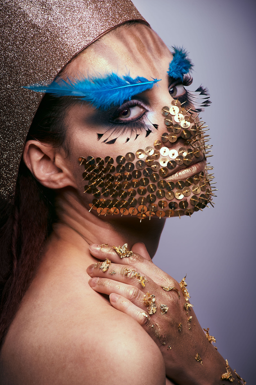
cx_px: 128
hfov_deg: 7.4
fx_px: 1984
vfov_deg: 11.1
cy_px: 193
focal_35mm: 186
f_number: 13
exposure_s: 1/160
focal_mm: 185
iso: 100
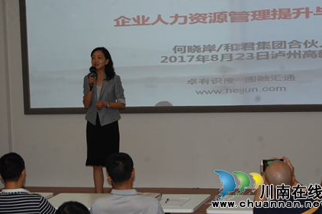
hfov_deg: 20.9
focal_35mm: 98
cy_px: 103
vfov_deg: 14.0
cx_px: 169
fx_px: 873
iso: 450
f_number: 5.6
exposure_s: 1/60
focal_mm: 55
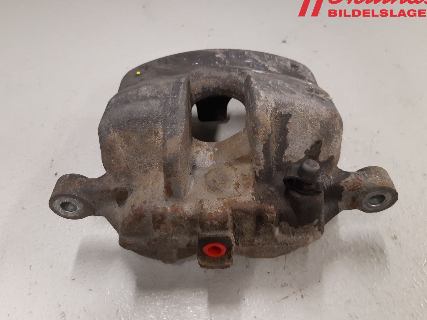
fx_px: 345
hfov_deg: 63.4
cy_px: 151
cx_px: 206
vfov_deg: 49.7
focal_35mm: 28
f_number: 1.7
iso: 160
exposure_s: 1/50
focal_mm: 3.93
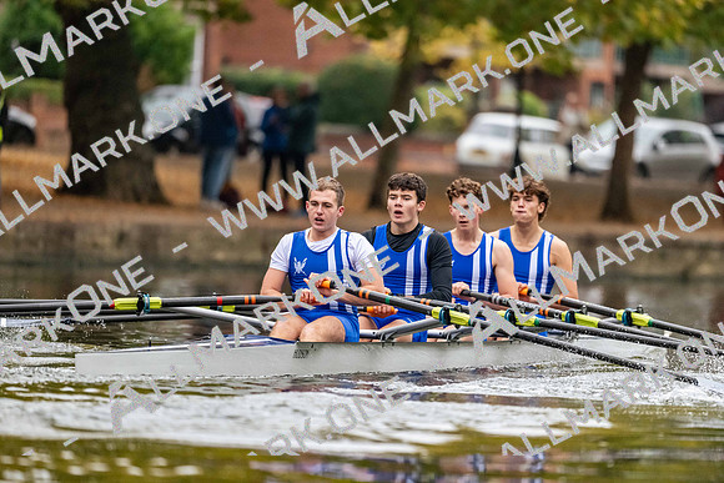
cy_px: 242
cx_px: 362
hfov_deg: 5.2
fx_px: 8046
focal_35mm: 400
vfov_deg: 3.4
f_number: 4.5
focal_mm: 400
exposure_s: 1/2500
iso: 5600
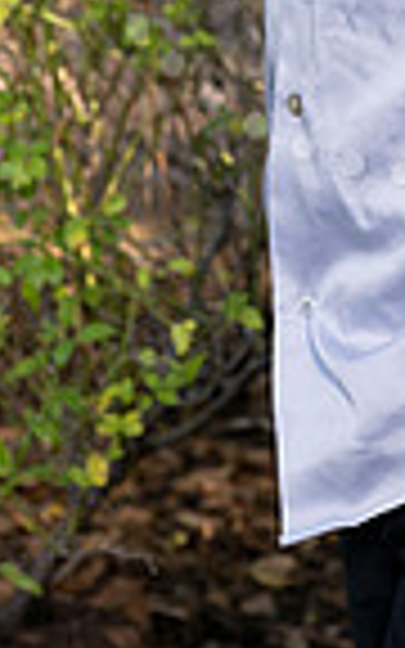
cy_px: -238
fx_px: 4680
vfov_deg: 7.8
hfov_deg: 4.9
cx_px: 454
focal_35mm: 265
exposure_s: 1/200
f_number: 5.6
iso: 320
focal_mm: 83
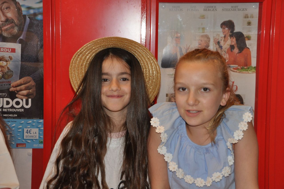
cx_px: 142
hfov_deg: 27.0
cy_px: 94
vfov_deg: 18.1
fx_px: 591
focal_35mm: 75
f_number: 4.8
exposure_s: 1/60
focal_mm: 50
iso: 800
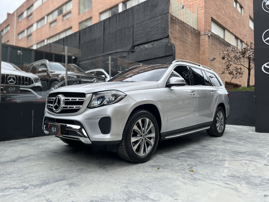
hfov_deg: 67.3
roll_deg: +0.3
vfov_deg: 53.1
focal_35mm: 26
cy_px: 101
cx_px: 134
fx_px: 202
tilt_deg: +0.7
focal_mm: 5.1
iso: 50
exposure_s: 1/1355
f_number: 1.6
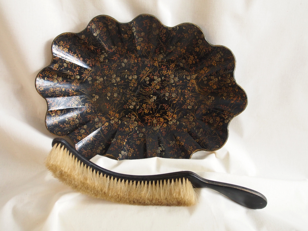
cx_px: 154
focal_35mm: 38
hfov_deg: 49.0
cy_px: 116
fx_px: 338
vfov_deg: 37.7
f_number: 4.4
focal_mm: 19
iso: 1600
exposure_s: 1/10
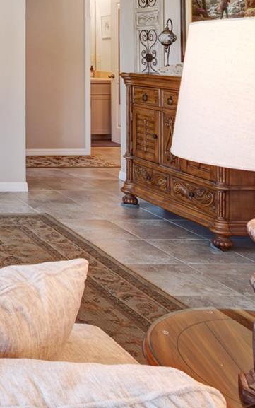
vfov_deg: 38.2
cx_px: -215
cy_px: 35
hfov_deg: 19.3
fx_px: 541
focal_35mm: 49
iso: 250
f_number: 9
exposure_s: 1/20
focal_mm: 11.5
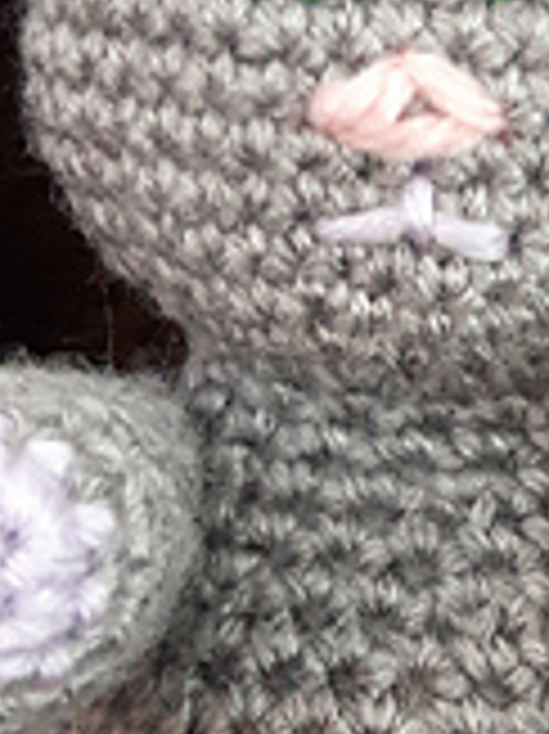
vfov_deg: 16.1
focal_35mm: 122
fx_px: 2583
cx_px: 356
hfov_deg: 12.1
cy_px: 203
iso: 320
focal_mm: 3.7
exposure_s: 1/15
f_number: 1.9
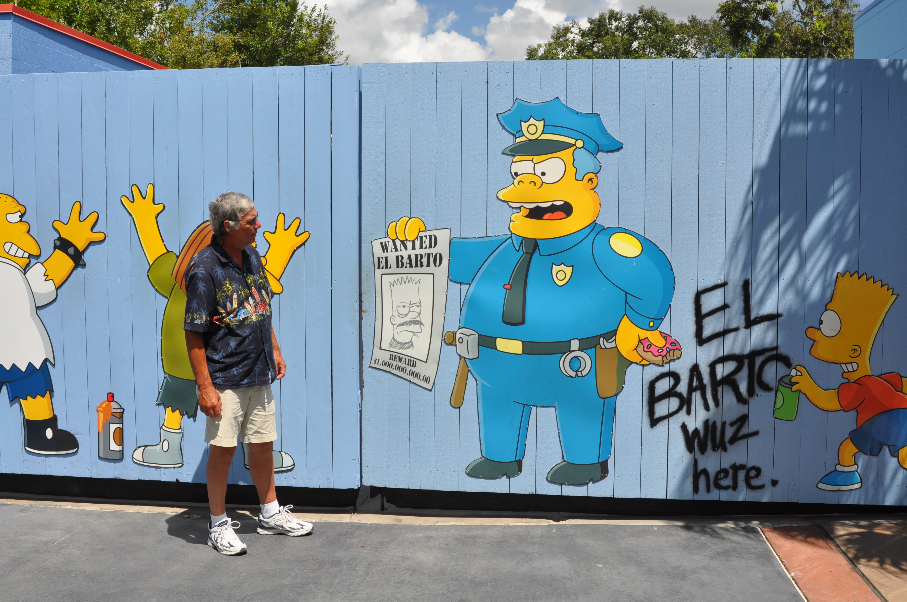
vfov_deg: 36.8
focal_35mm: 36
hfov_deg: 53.2
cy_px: 301
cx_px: 454
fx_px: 906
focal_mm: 24
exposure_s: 1/400
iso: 200
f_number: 10
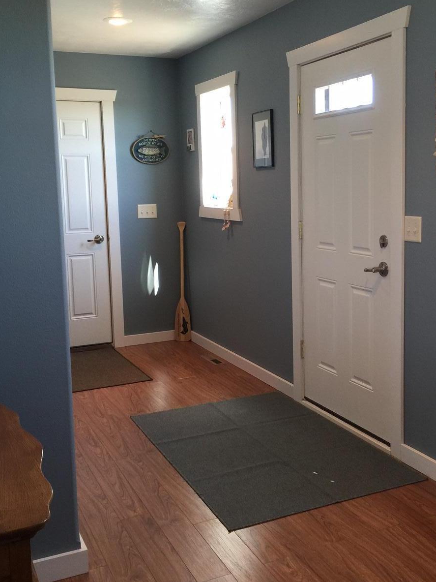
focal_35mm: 40
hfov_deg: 35.8
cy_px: 275
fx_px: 672
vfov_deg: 46.8
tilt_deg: -7.9
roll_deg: +1.0
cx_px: 267
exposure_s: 1/30
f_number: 2.2
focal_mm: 4.15
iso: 50
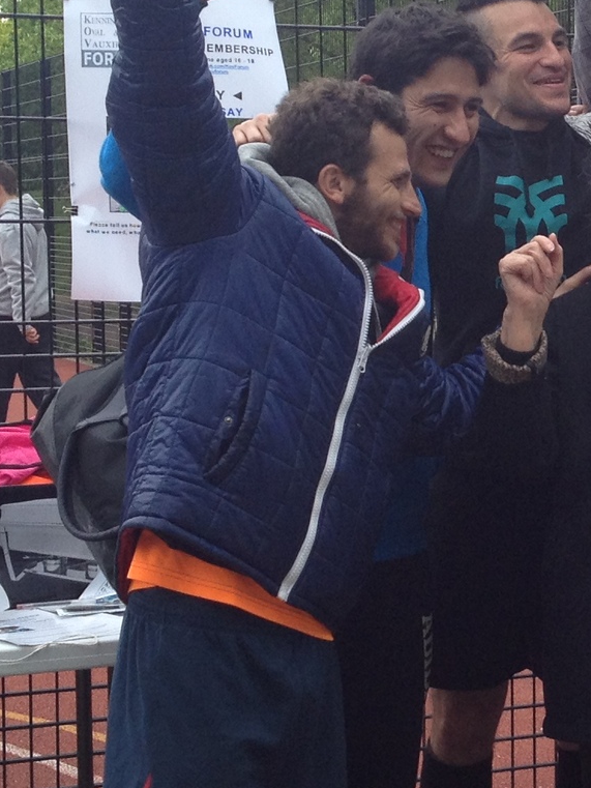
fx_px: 2617
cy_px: 366
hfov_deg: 12.5
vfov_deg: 17.1
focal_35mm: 115
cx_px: 760
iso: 50
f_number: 2.4
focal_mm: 4.28
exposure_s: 1/330
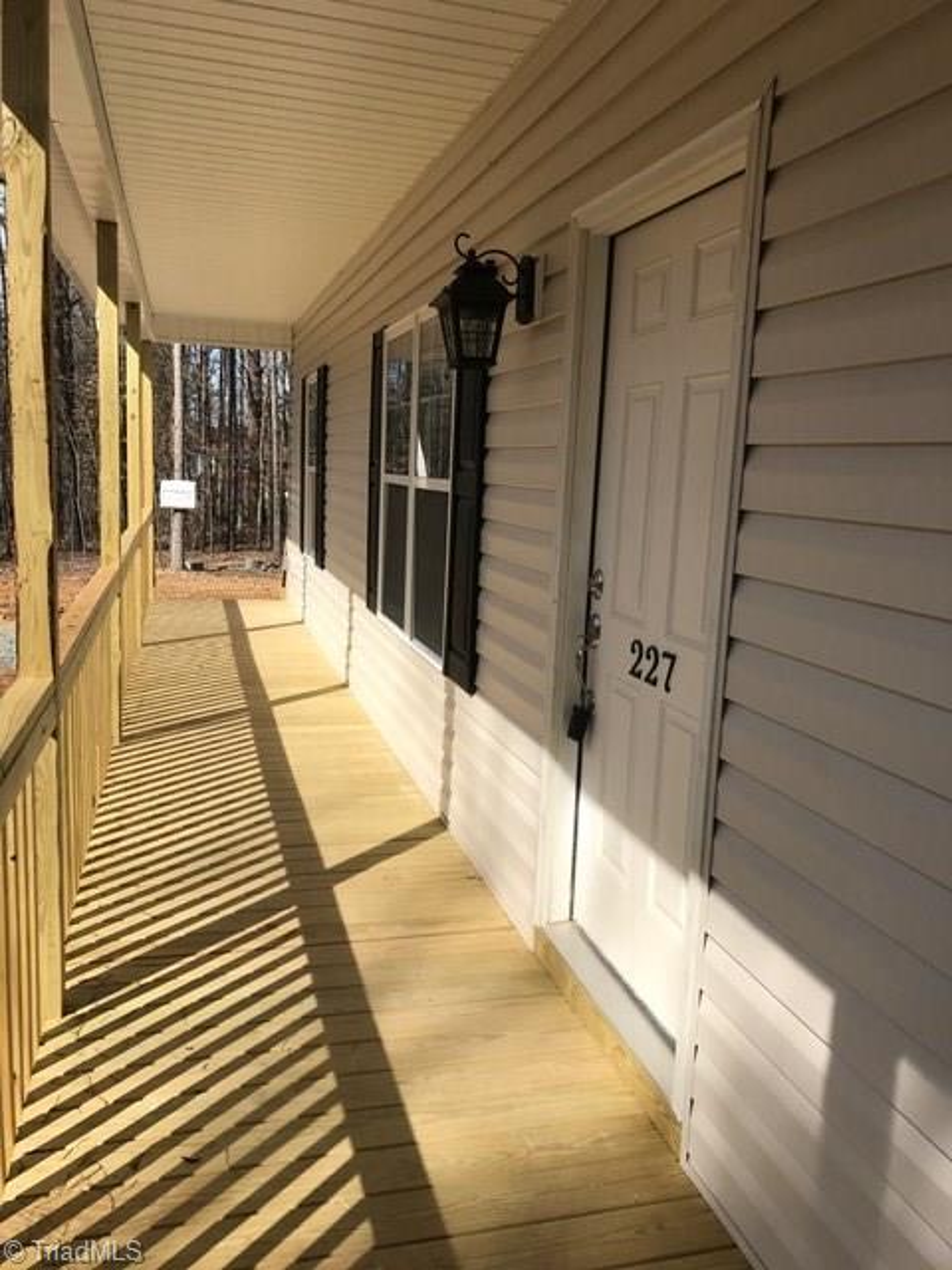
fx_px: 1027
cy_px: 635
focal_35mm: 28
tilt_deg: -7.8
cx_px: 476
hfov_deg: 49.7
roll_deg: -3.2
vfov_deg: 63.4
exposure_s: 1/2660
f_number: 1.8
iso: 20
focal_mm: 3.99
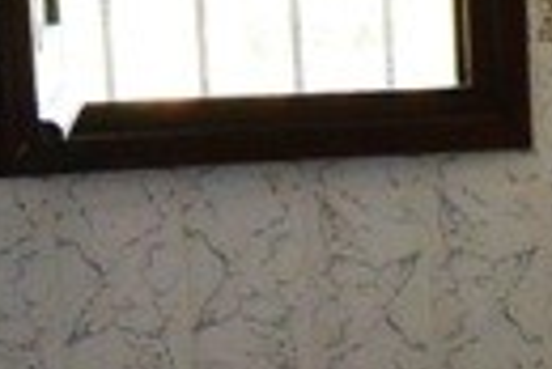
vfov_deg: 8.7
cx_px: 994
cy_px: 365
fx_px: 2425
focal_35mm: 158
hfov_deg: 12.0
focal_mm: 12
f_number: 3.8
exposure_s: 1/125
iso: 800
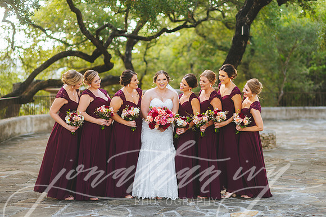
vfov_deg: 16.1
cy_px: 108
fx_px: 769
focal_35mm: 85
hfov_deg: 23.9
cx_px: 163
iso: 160
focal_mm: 85
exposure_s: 1/250
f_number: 2
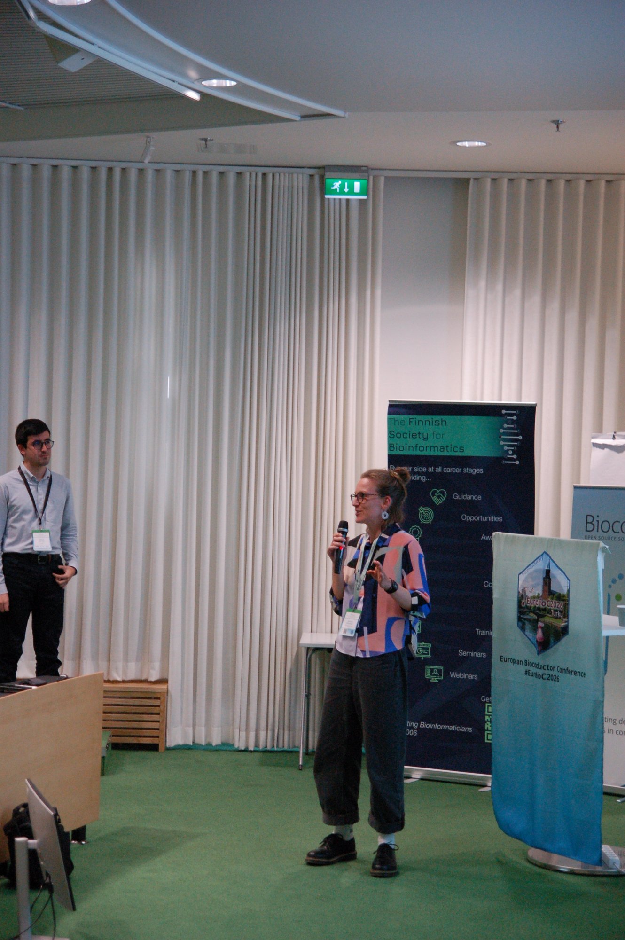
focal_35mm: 75
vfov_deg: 27.0
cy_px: 470
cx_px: 312
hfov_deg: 18.2
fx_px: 1956
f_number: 3.2
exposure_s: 1/125
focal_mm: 50
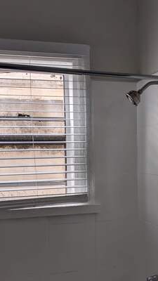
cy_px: 164
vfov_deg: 42.0
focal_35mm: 49
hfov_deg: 24.3
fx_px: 365
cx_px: 110
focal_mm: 4.38
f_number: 1.73
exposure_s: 1/219
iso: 44
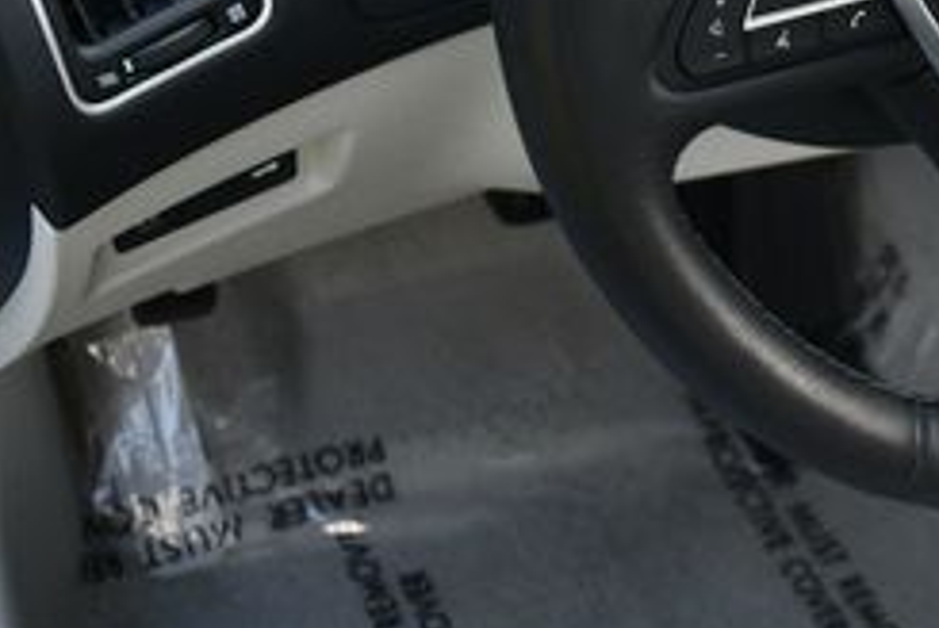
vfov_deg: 14.2
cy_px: -100
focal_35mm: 94
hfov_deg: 20.1
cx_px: 1161
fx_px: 2455
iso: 400
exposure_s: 1/250
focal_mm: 18
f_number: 3.5
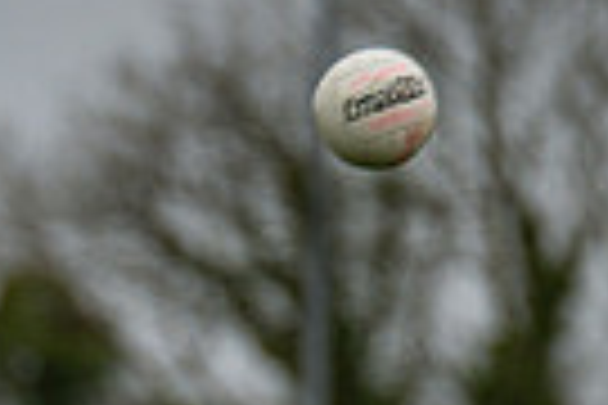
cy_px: 808
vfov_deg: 1.1
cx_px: -162
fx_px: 21768
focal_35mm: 1289
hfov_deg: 1.6
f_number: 2.8
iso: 450
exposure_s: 1/1000
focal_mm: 300
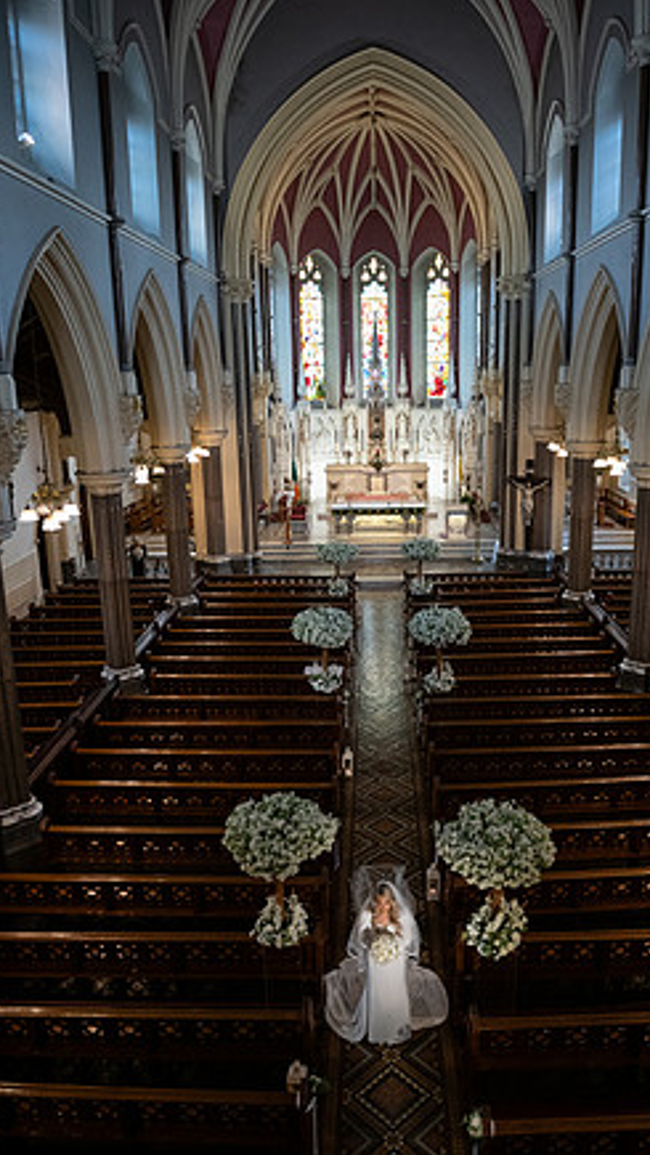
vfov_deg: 71.9
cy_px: 568
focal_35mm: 26
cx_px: 379
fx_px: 796
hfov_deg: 44.3
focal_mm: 24
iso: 1600
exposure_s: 1/160
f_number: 3.5
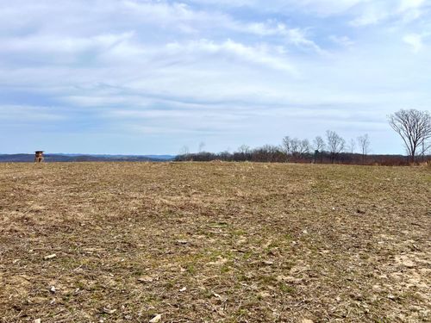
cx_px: 216
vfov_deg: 53.1
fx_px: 324
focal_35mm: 26
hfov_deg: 67.3
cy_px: 162
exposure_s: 1/8696
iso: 50
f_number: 1.5
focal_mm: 5.7
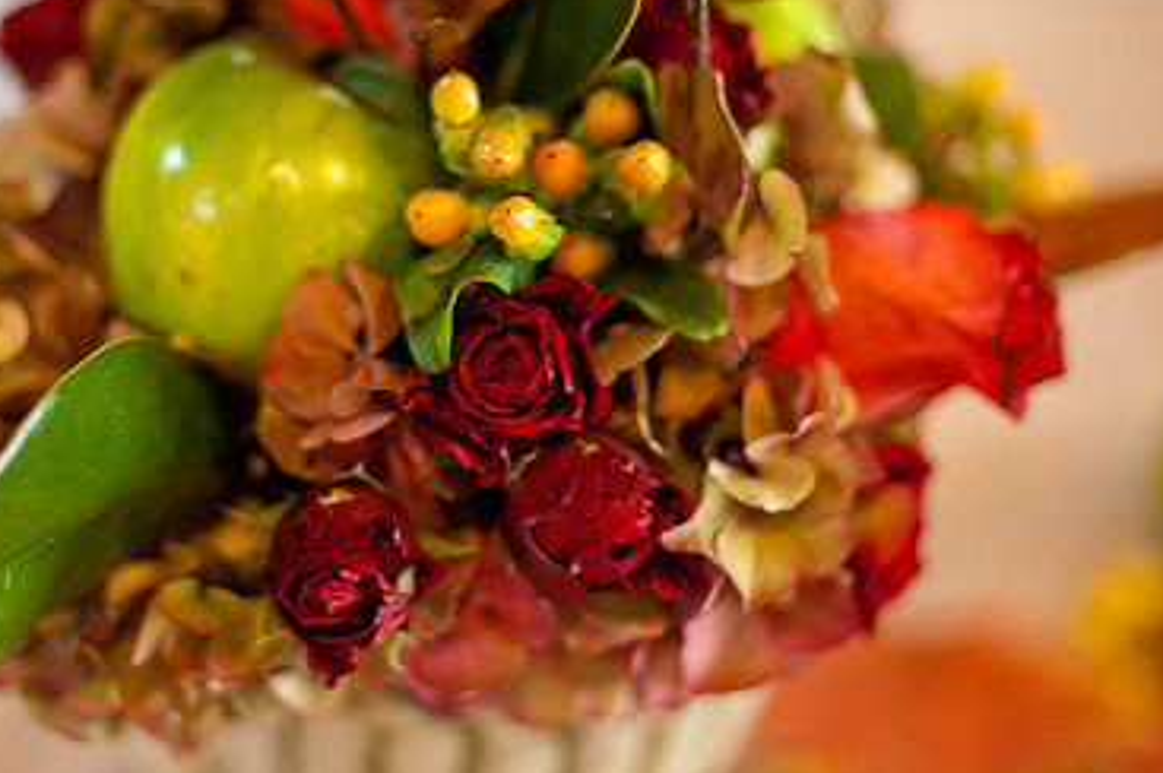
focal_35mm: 79
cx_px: 491
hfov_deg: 25.7
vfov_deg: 17.2
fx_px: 2550
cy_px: 288
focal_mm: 50
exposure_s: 1/125
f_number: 1.4
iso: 1000
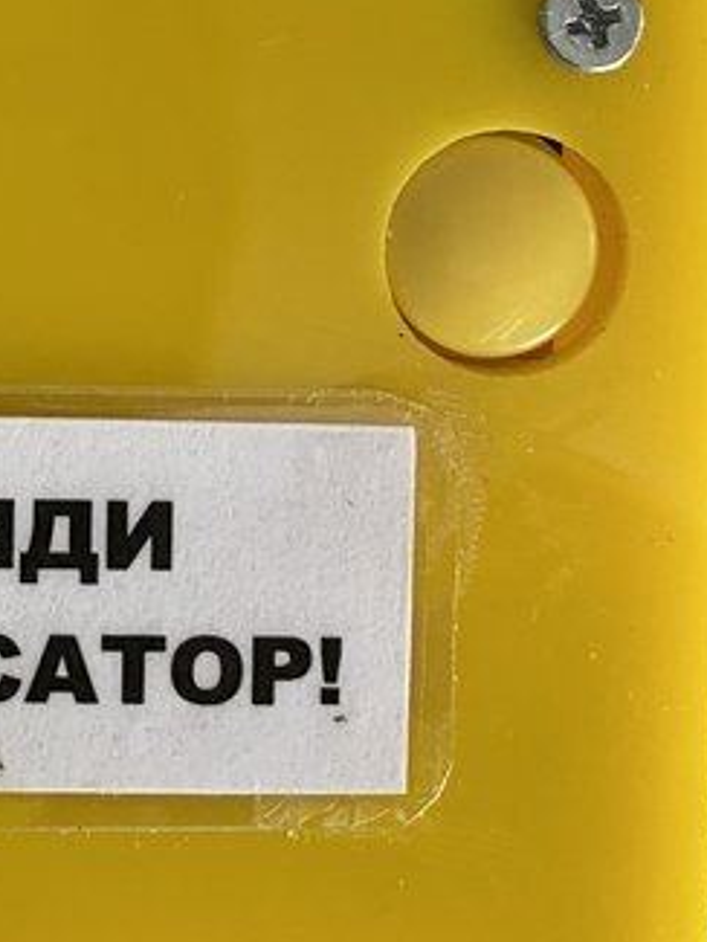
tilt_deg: -88.6
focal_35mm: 64
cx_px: 61
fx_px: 1742
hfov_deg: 22.4
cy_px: -101
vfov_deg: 27.6
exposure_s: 1/64
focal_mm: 4.25
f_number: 1.8
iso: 125
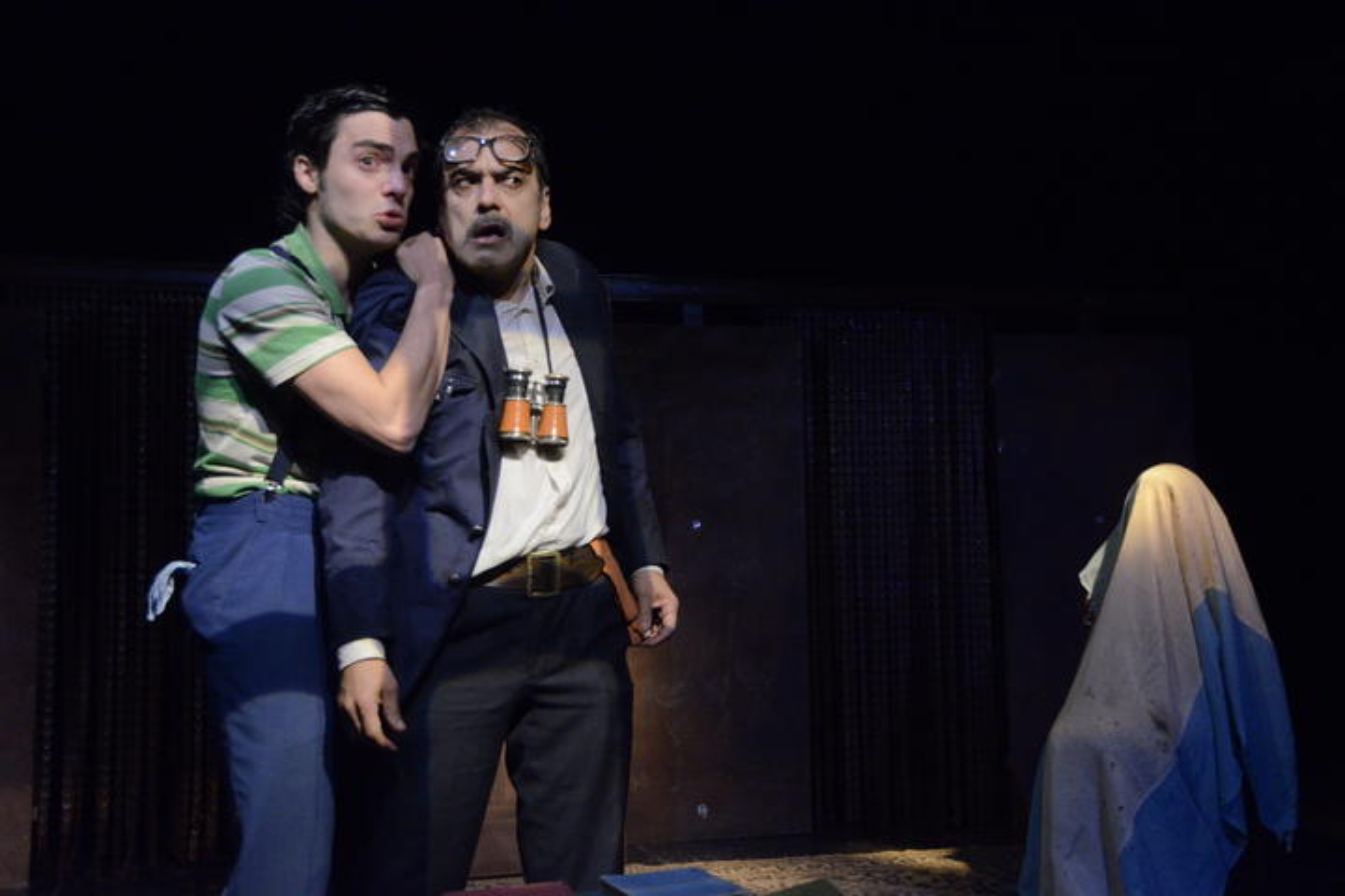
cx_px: 672
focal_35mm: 44
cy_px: 448
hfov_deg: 45.0
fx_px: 1625
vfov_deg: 30.8
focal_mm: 29
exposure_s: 1/60
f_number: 4
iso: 3200
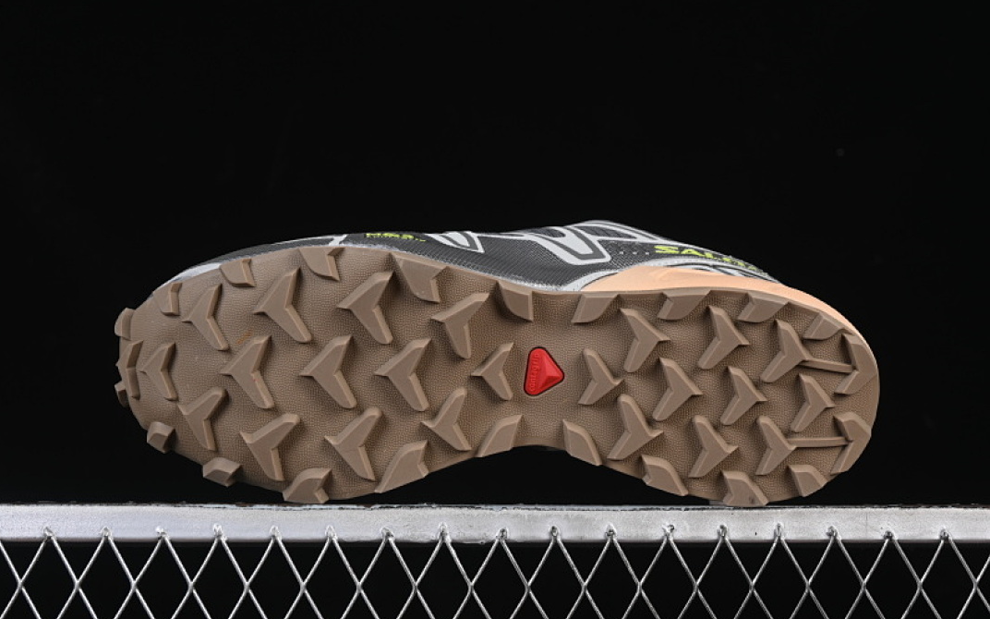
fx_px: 2078
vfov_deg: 16.9
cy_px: 299
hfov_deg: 26.8
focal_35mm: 77
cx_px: 492
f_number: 7.1
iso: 160
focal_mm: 50
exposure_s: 1/60
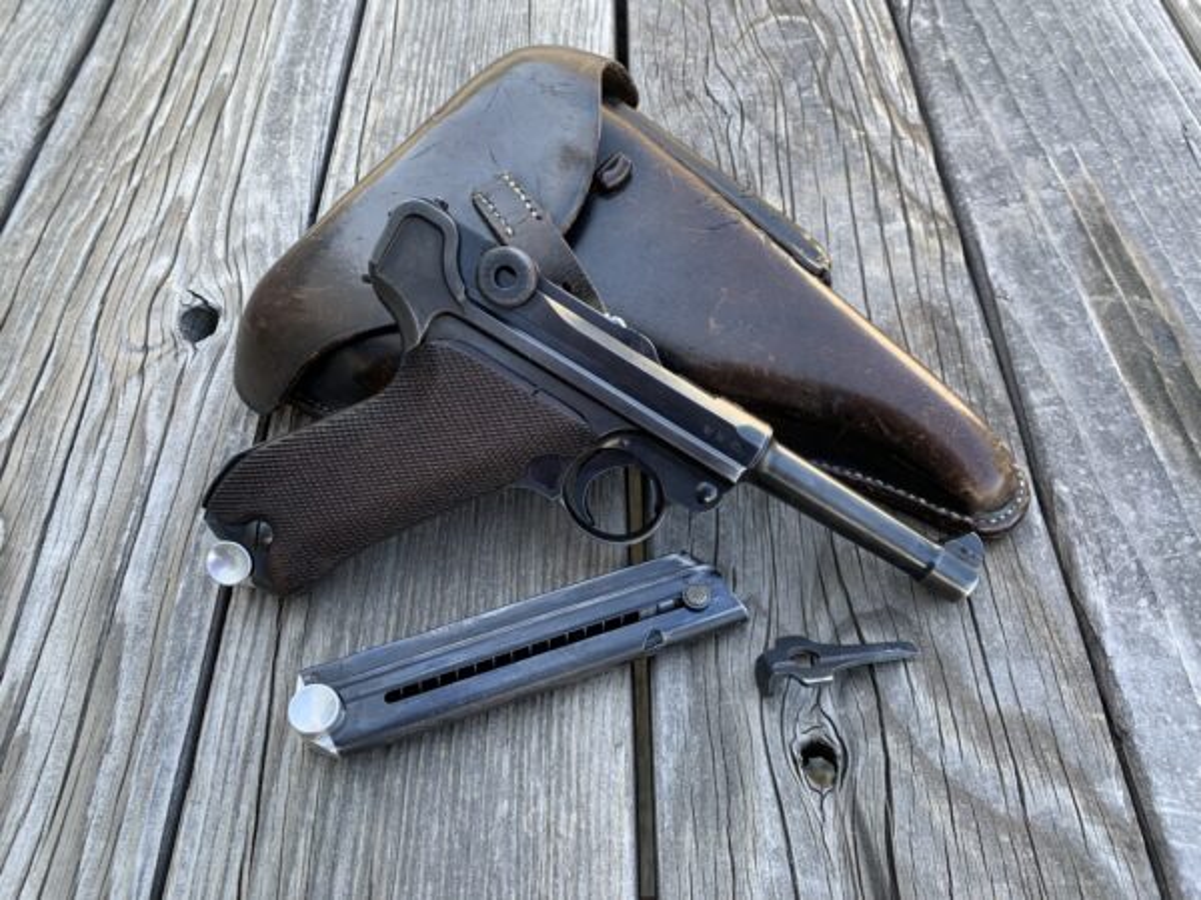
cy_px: 450
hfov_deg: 67.3
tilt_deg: -58.4
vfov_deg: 53.1
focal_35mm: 26
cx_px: 600
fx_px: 902
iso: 32
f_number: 1.8
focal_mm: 4.25
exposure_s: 1/122
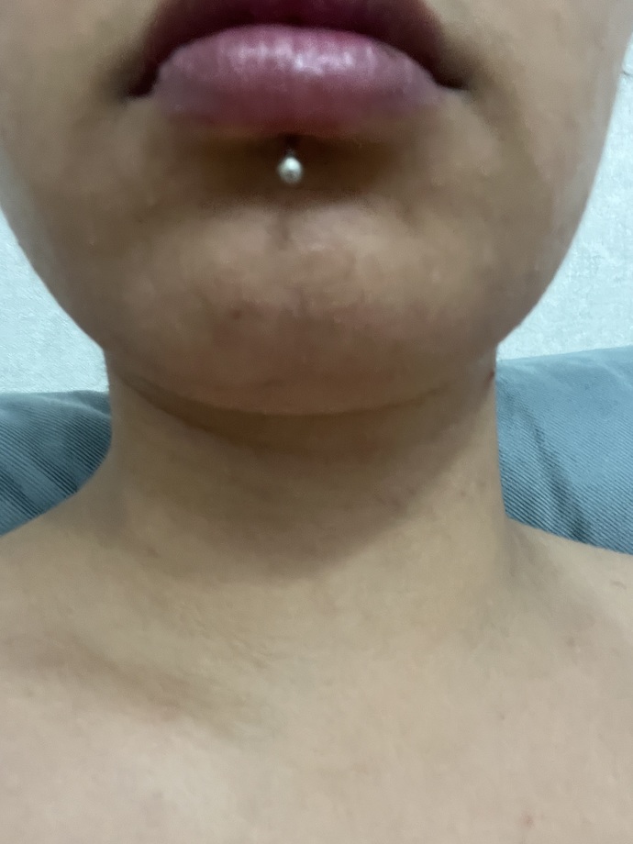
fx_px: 731
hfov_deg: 46.8
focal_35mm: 30
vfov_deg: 60.0
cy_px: 422
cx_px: 316
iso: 800
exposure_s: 1/23
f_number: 2.2
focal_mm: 2.71
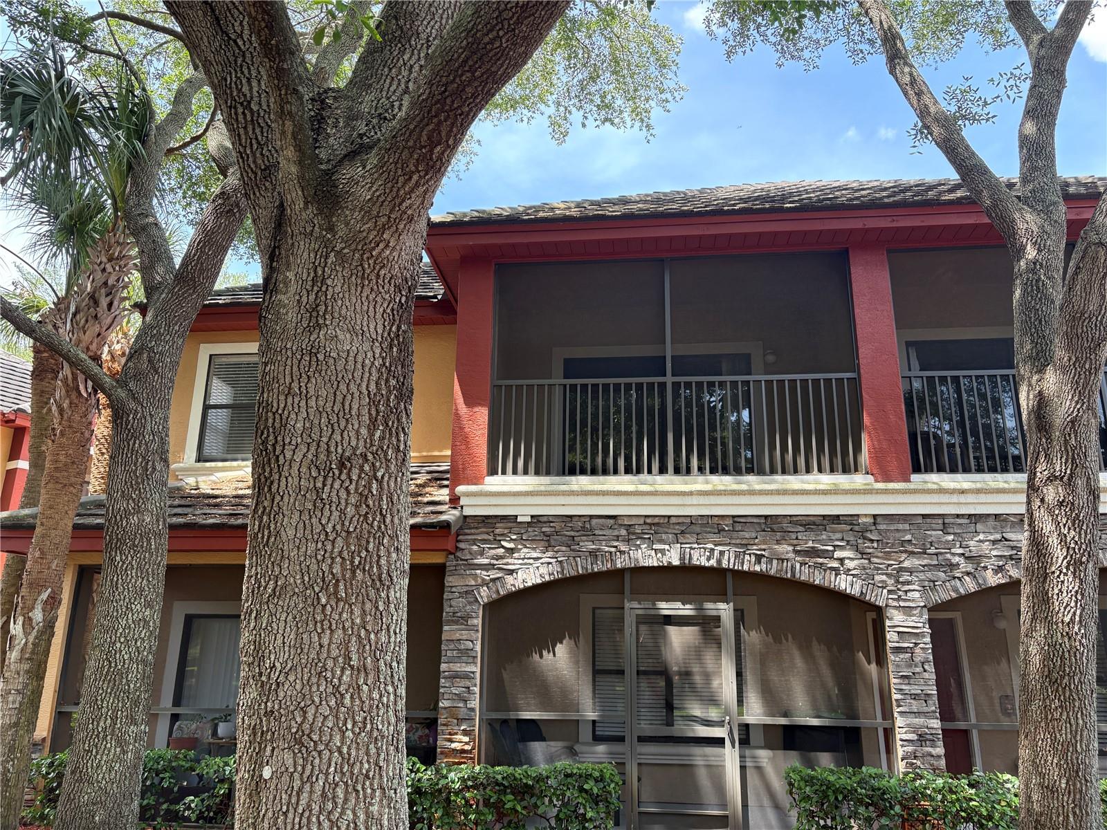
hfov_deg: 67.3
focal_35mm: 26
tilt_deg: +16.9
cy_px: 415
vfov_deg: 53.1
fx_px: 831
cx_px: 554
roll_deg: -0.3
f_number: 1.6
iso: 64
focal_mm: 5.96
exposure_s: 1/243
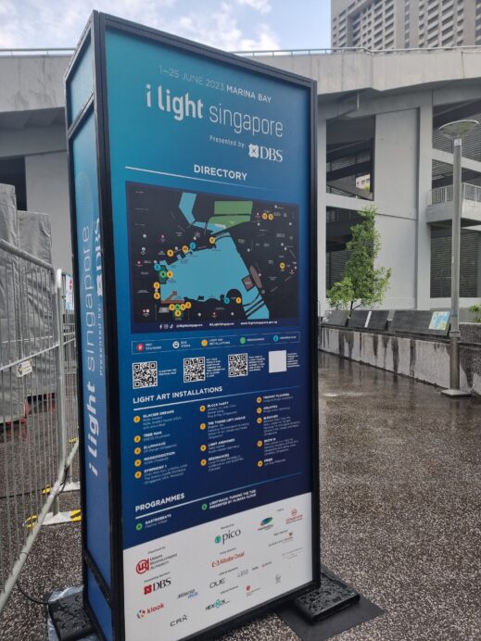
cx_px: 240
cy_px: 320
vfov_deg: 71.6
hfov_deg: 56.8
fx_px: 445
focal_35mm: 24
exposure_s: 1/235
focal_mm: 6.7
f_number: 1.8
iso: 50
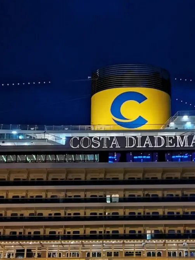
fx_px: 481
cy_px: 195
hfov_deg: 22.8
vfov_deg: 29.8
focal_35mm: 64
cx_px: 127
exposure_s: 6
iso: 250
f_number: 1.8
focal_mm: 4.75
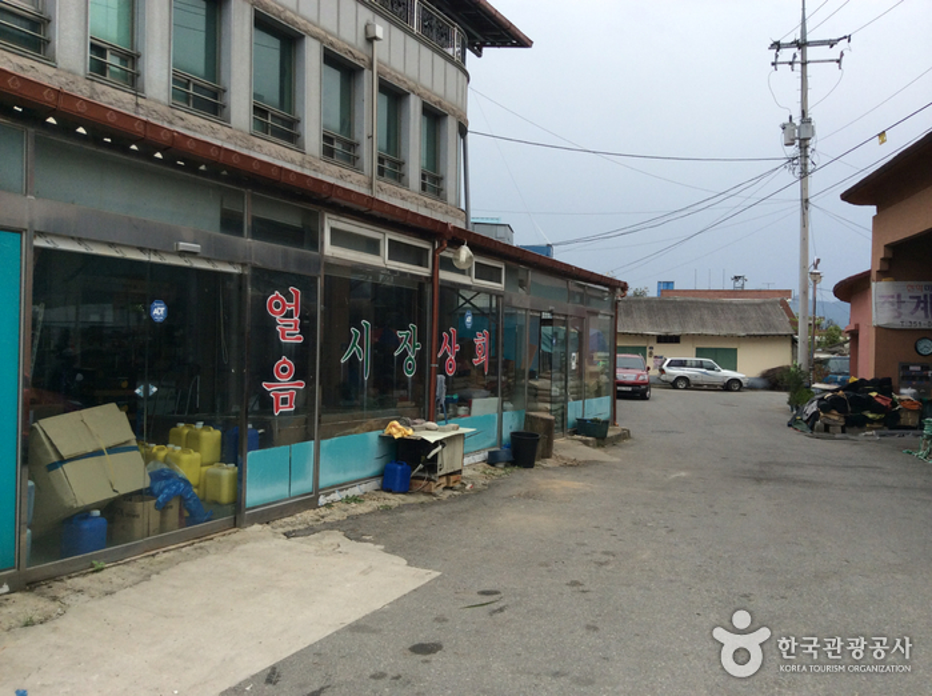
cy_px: 348
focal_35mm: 33
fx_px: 887
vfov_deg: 42.8
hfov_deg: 55.4
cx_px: 466
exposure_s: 1/353
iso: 32
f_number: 2.4
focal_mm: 3.3
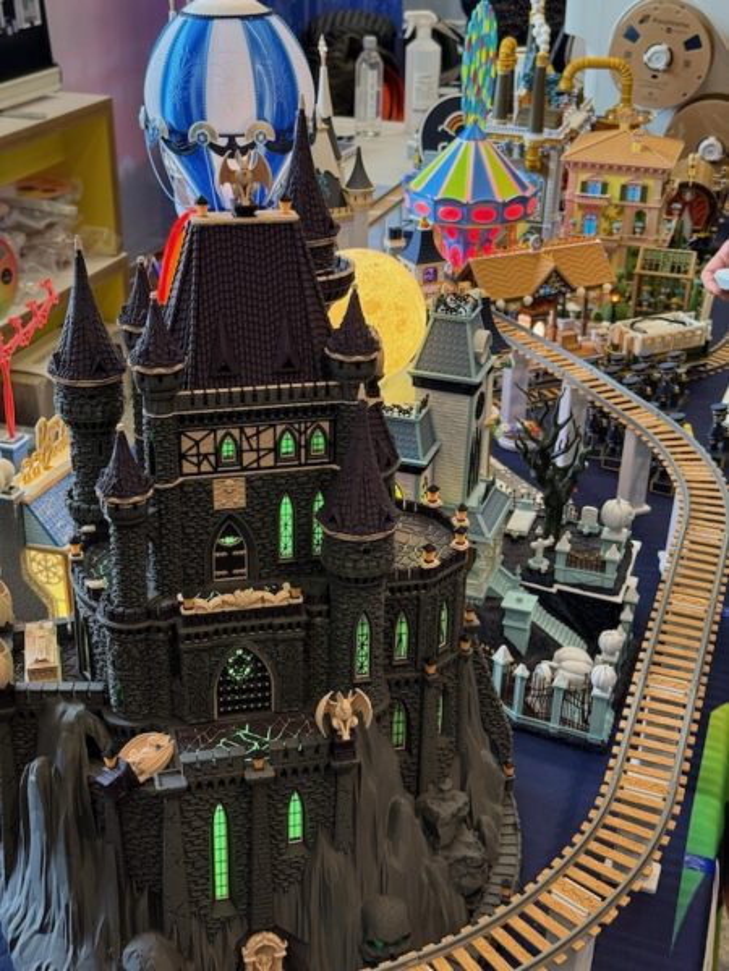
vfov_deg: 39.7
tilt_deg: -26.2
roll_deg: -2.1
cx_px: 364
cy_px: 486
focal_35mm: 48
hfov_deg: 30.3
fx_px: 1348
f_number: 1.78
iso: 160
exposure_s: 1/50
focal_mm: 6.76
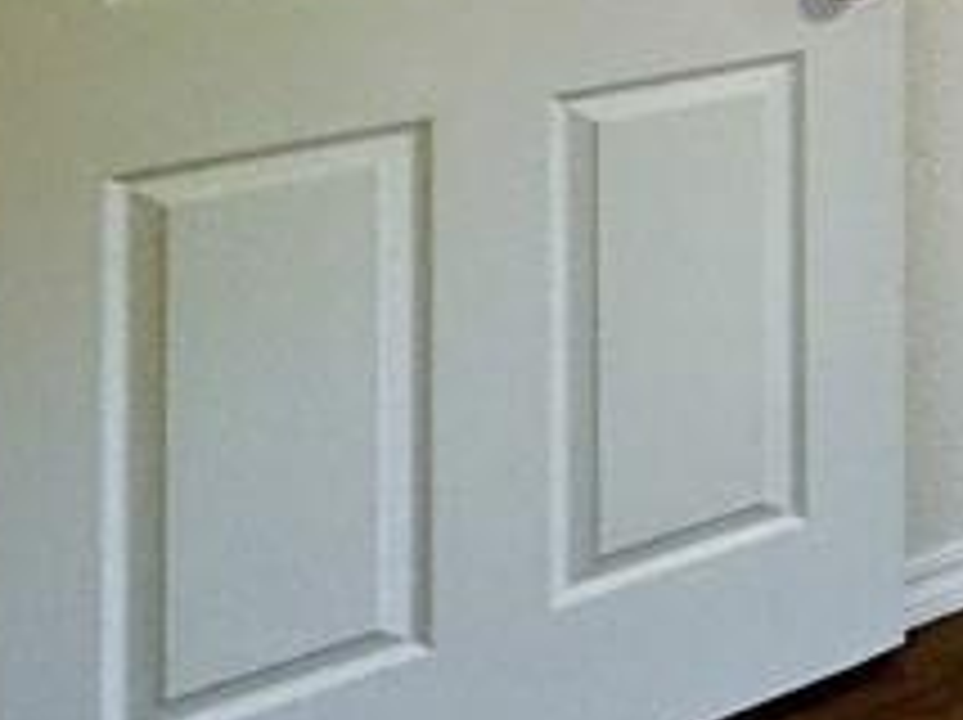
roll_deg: +0.2
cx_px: 2236
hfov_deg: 15.9
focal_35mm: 67
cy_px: -490
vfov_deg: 18.3
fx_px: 1862
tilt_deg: +1.1
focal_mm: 2.22
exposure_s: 1/120
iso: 160
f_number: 2.2
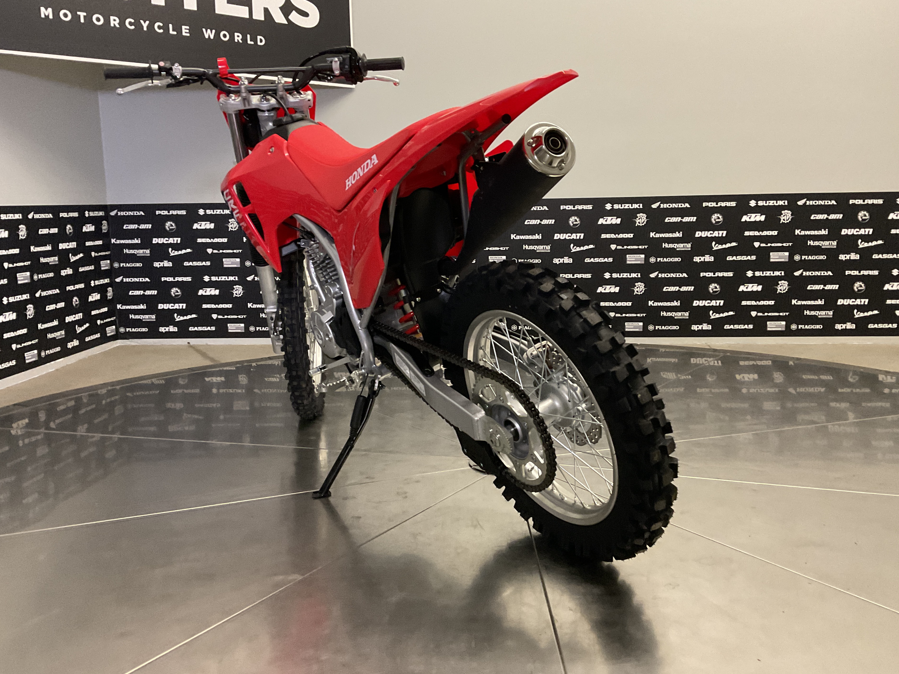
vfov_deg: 45.4
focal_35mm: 31
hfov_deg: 58.3
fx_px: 805
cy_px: 328
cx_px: 466
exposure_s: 1/60
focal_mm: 3
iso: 250
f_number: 1.8
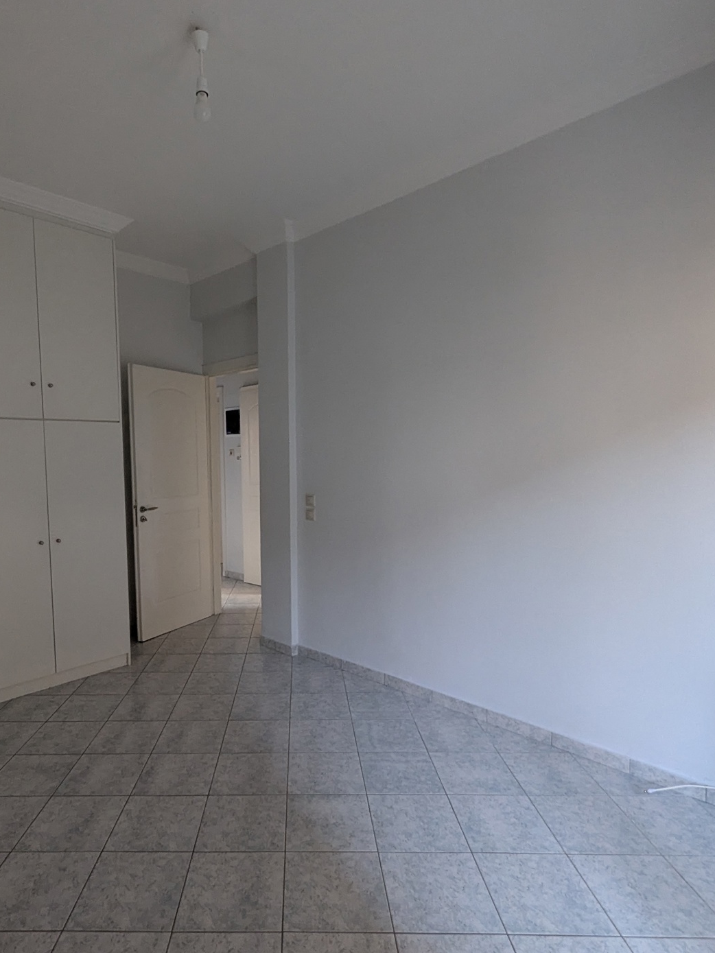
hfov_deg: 70.7
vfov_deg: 87.7
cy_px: 494
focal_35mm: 18
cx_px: 278
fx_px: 496
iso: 410
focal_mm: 1.95
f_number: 2.2
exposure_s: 1/23.8
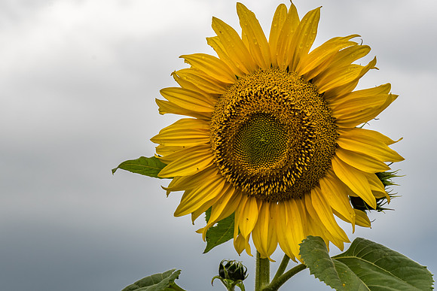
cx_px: 147
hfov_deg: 9.9
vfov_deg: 6.6
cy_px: 148
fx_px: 2532
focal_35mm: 209
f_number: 16
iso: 100
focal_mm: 105
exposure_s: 1/10
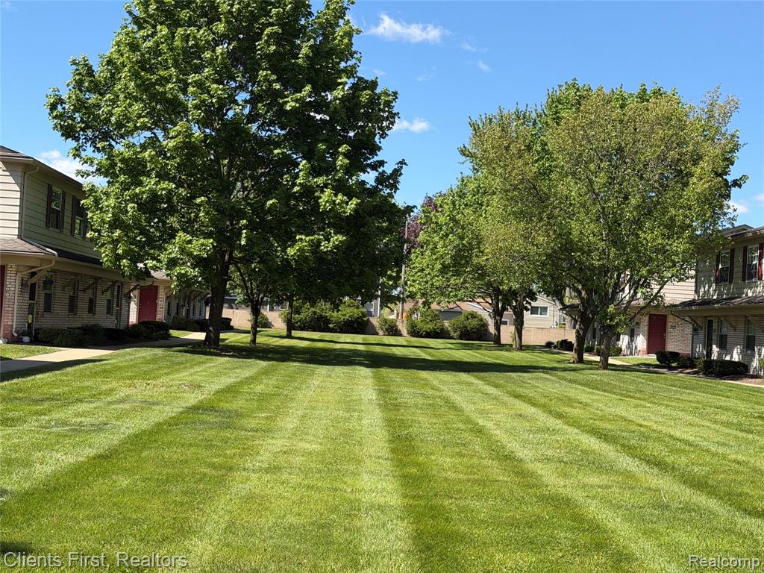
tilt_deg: +2.2
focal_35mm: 48
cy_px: 286
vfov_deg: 30.3
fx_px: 1059
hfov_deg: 39.7
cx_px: 382
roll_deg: -3.1
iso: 64
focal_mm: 6.76
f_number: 1.78
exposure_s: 1/2667
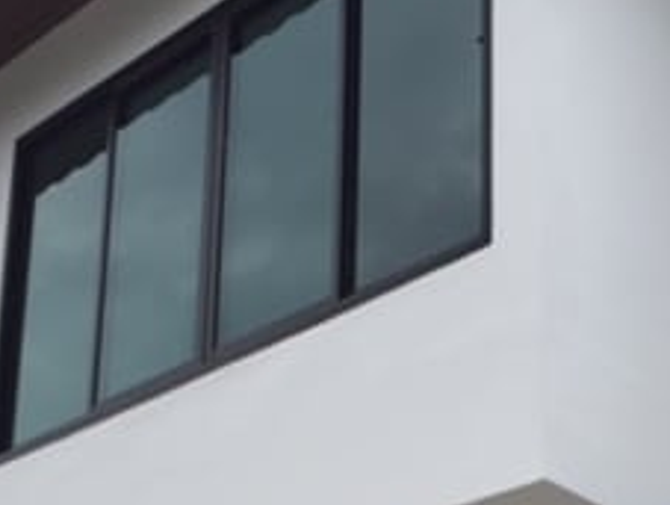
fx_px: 1609
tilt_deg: +18.5
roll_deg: -1.6
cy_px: 638
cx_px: 404
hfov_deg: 23.5
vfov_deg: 16.9
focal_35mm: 83
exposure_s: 1/1199
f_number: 2.2
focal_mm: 4.15
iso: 32
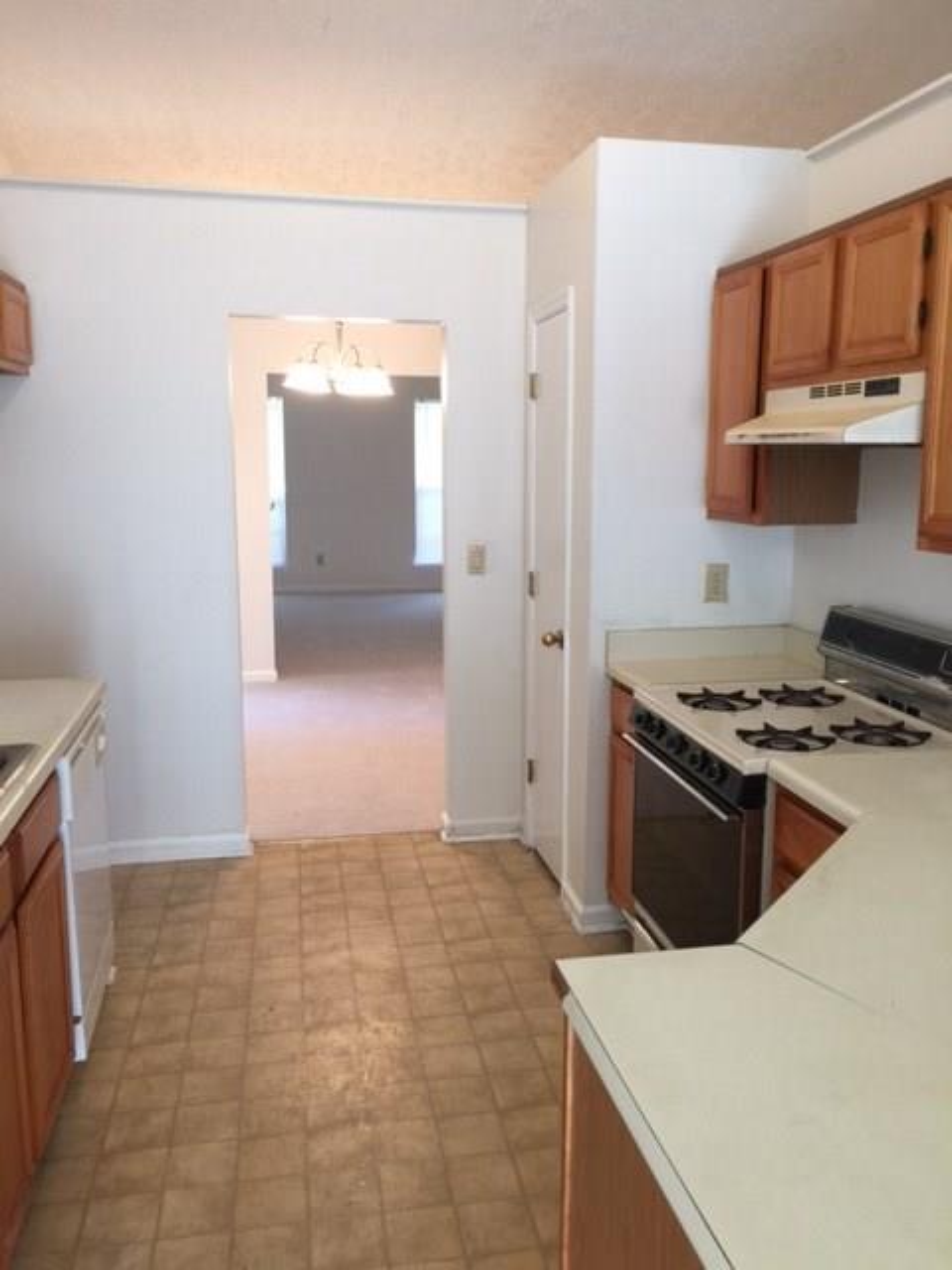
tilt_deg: -8.0
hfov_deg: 48.2
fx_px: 1063
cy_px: 635
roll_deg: +0.4
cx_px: 476
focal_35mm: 29
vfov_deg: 61.7
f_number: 2.2
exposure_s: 1/30
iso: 40
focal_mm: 4.15
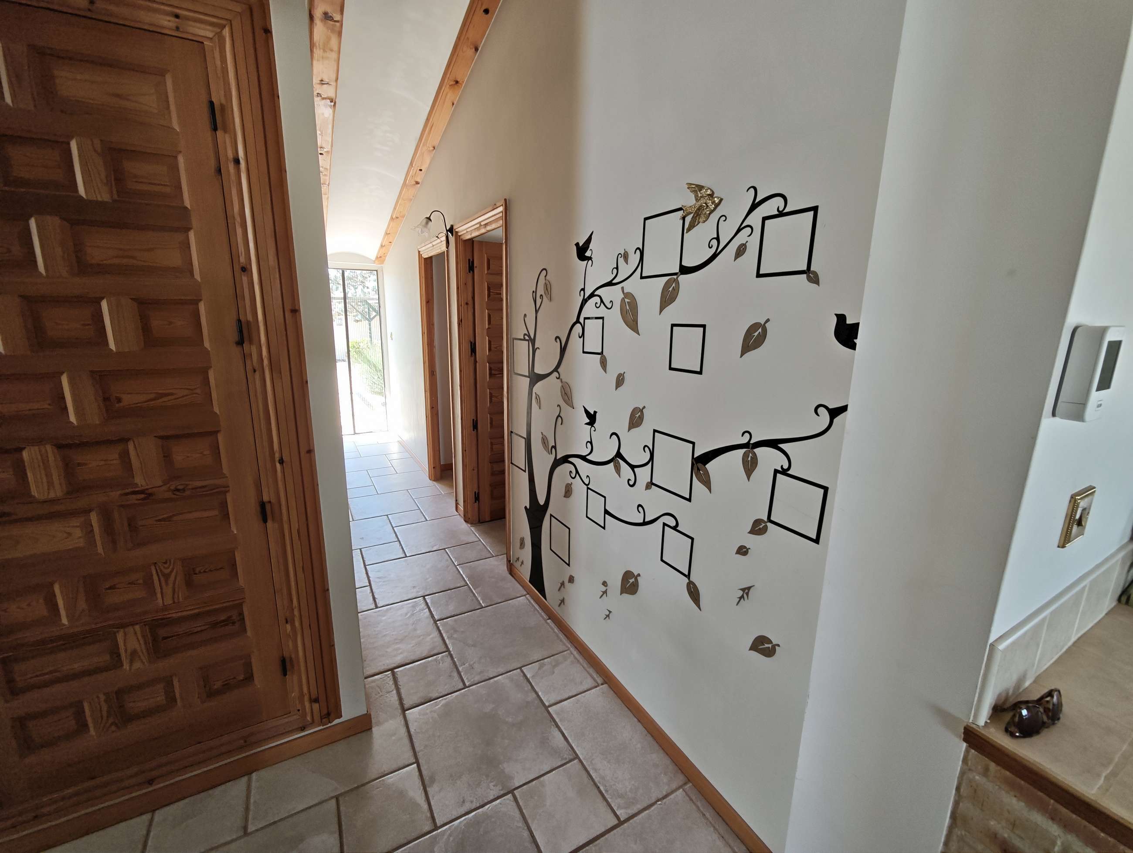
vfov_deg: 85.8
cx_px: 566
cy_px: 426
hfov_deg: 102.0
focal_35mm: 14
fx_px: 459
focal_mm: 2.16
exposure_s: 1/52.6
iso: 100
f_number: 2.2
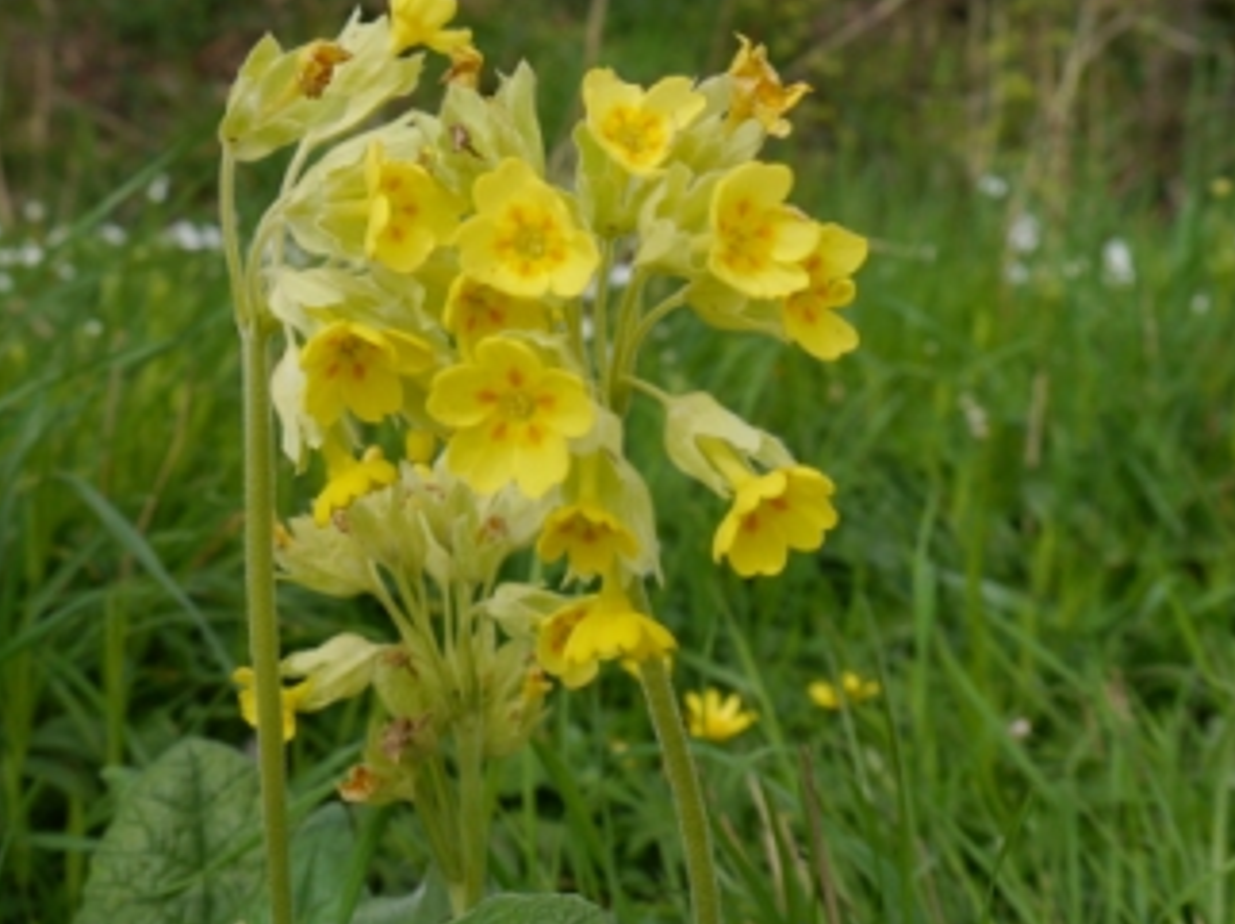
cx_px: 529
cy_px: 353
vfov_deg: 28.4
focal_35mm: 51
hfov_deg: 37.4
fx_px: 1818
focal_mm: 19
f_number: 7.1
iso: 160
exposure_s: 1/250
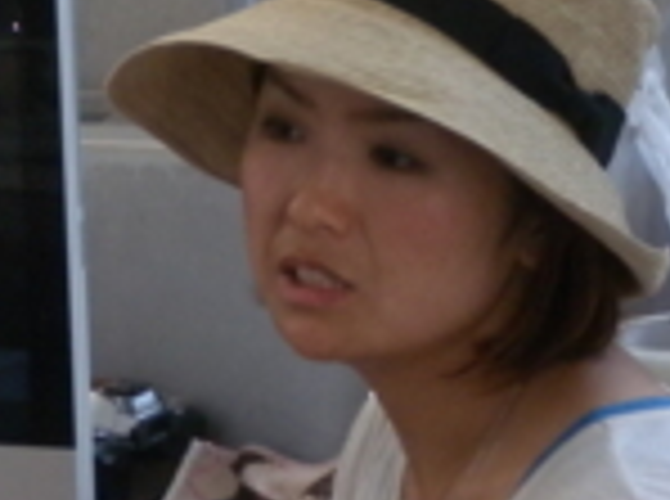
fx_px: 7279
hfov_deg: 5.2
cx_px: -751
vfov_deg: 3.9
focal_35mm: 377
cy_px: 261
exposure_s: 1/59.8
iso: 198
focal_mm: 15
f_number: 4.4
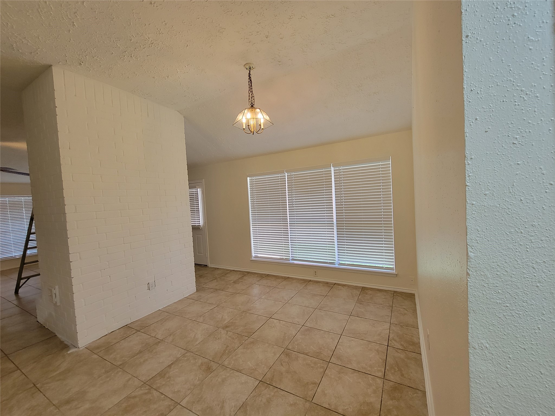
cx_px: 278
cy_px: 208
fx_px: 208
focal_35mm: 13
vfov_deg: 89.9
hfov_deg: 106.2
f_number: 2.2
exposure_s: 1/60
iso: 160
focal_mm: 2.2
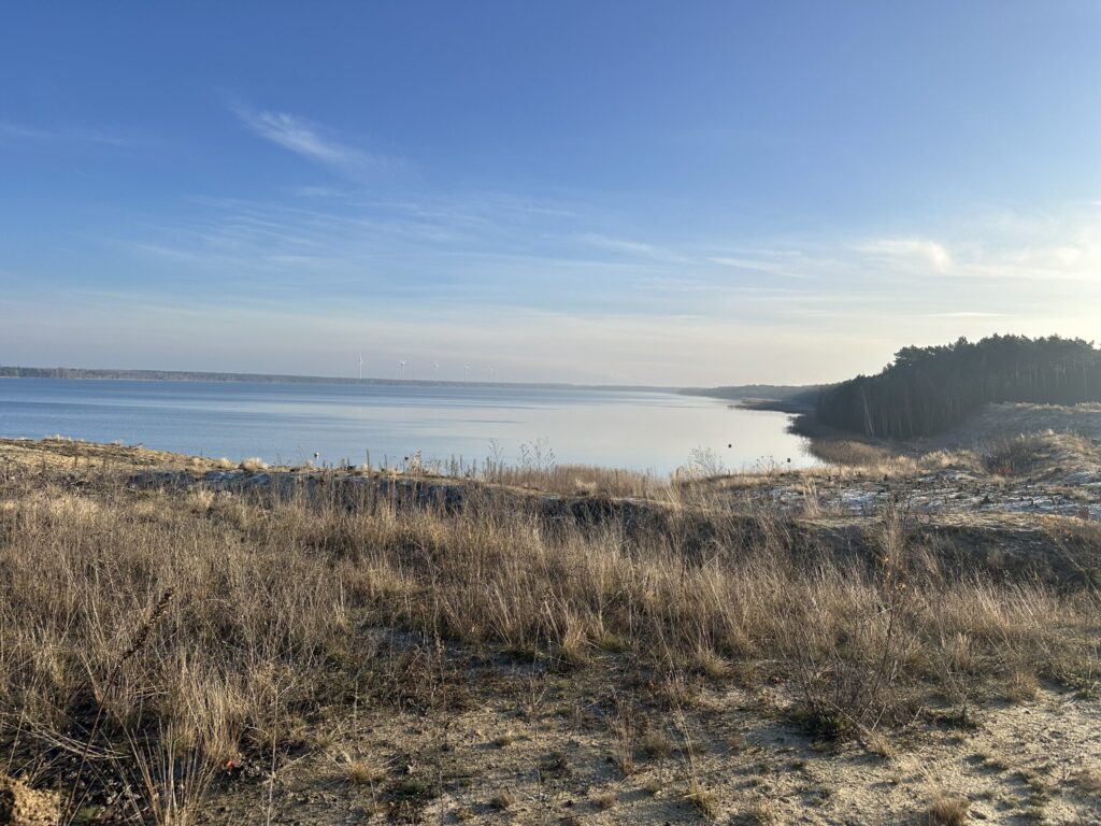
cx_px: 550
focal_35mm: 24
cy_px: 413
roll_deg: +0.2
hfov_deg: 71.6
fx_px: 763
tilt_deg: -2.0
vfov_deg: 56.8
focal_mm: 6.86
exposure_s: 1/4016
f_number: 1.78
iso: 80
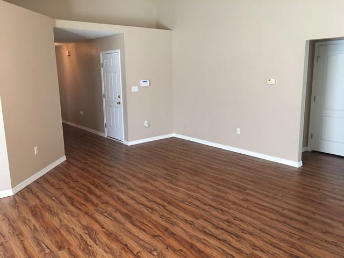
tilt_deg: -9.6
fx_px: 288
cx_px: 172
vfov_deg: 48.2
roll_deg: +1.1
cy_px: 129
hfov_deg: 61.7
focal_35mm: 29
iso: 80
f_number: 2.2
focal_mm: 4.15
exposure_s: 1/15
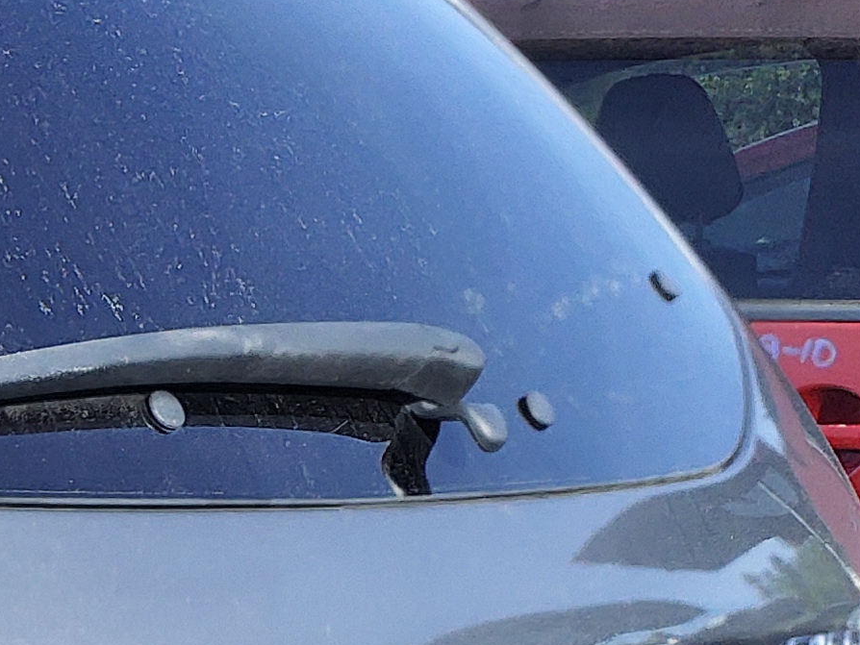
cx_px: -727
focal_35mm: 120
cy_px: 923
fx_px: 2982
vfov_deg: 11.9
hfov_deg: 14.3
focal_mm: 3.58
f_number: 1.9
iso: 40
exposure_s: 1/347
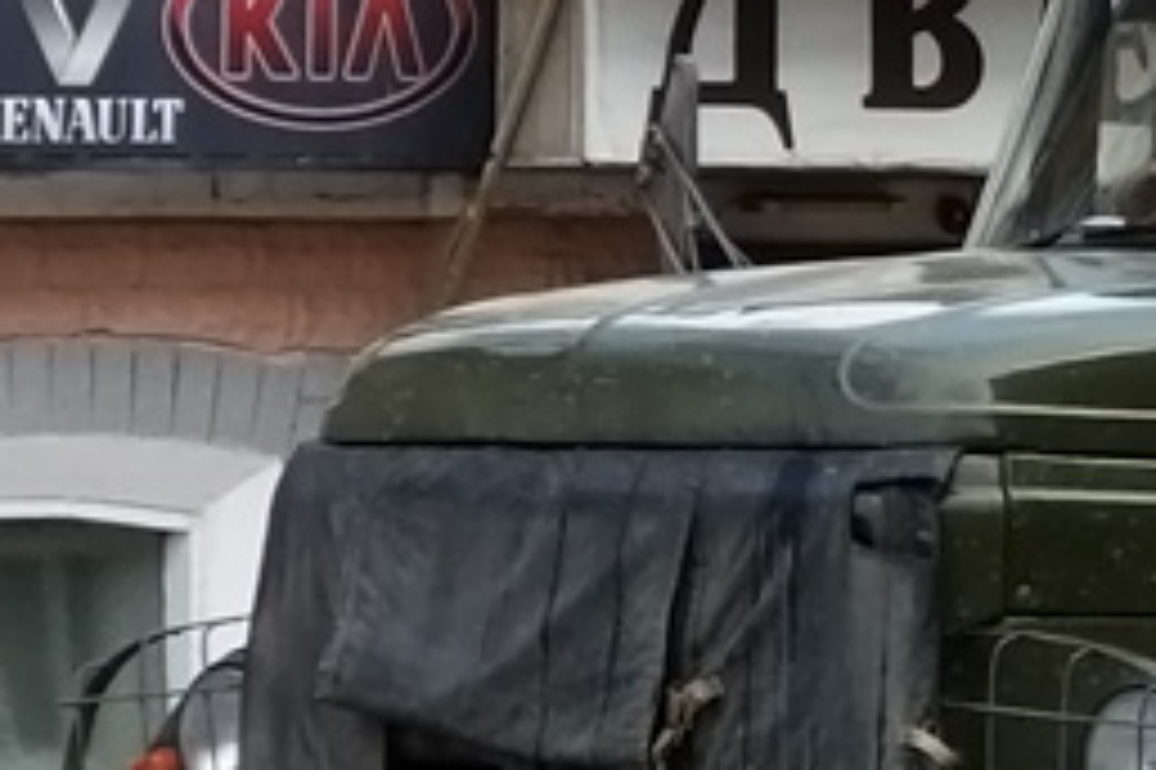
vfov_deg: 5.2
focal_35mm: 266
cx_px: 1966
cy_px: 230
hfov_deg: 7.5
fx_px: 8536
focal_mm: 21.29
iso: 125
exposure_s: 1/800
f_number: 3.5
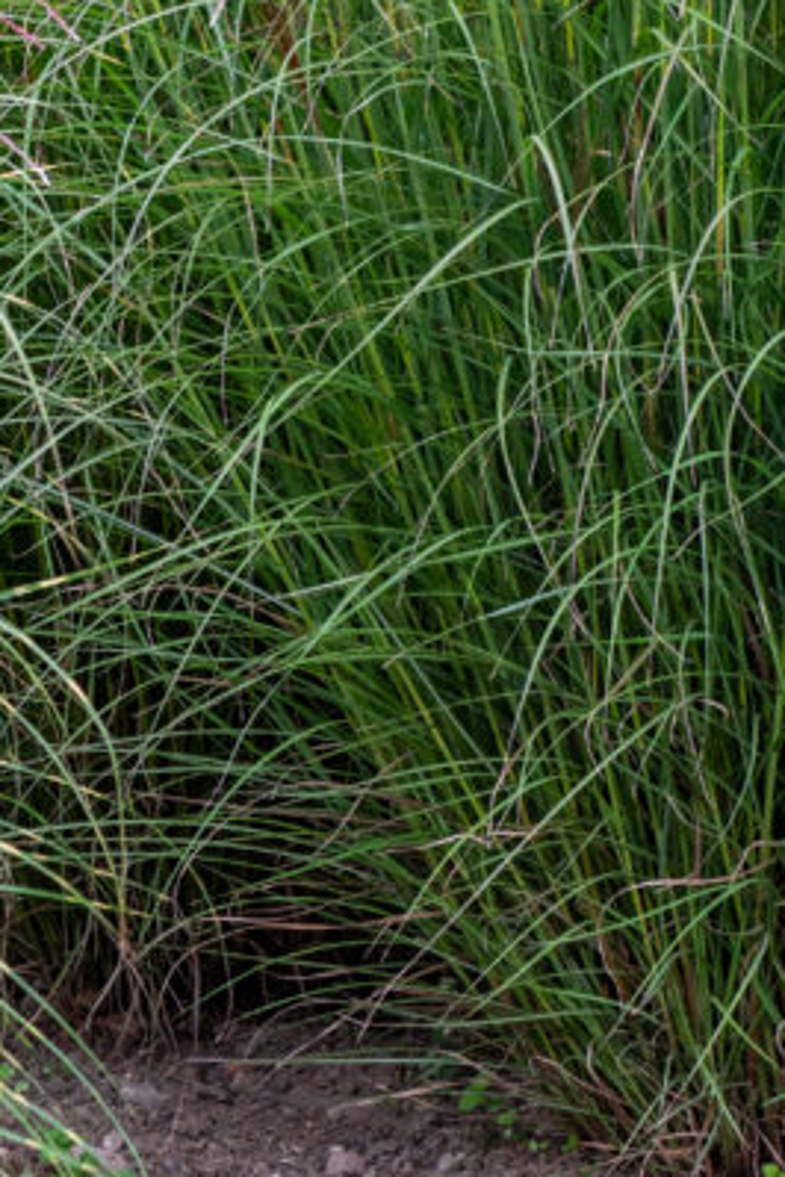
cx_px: 838
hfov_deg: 5.0
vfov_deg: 7.4
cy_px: -178
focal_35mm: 276
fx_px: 9027
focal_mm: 105
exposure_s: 1/250
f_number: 8
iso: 400
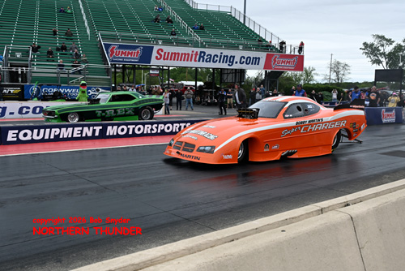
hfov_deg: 53.1
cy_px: 136
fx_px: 405
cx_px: 202
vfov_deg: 36.9
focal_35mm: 36
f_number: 5.6
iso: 400
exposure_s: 1/1000
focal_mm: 24
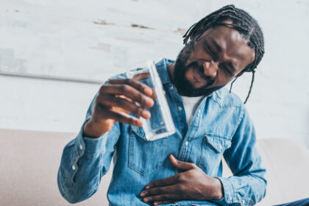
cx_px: 154
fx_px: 429
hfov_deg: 39.6
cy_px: 103
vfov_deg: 27.0
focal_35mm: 50
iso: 500
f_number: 3.5
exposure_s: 1/100
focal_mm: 50
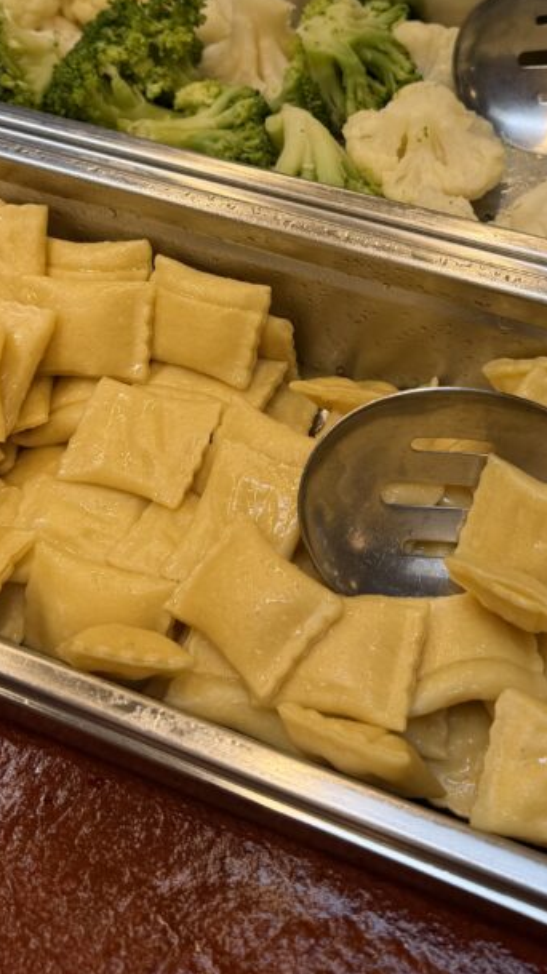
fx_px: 1136
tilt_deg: -53.4
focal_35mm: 44
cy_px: 272
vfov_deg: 45.2
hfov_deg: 27.0
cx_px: 347
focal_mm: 6.76
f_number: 1.78
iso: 80
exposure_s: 1/461
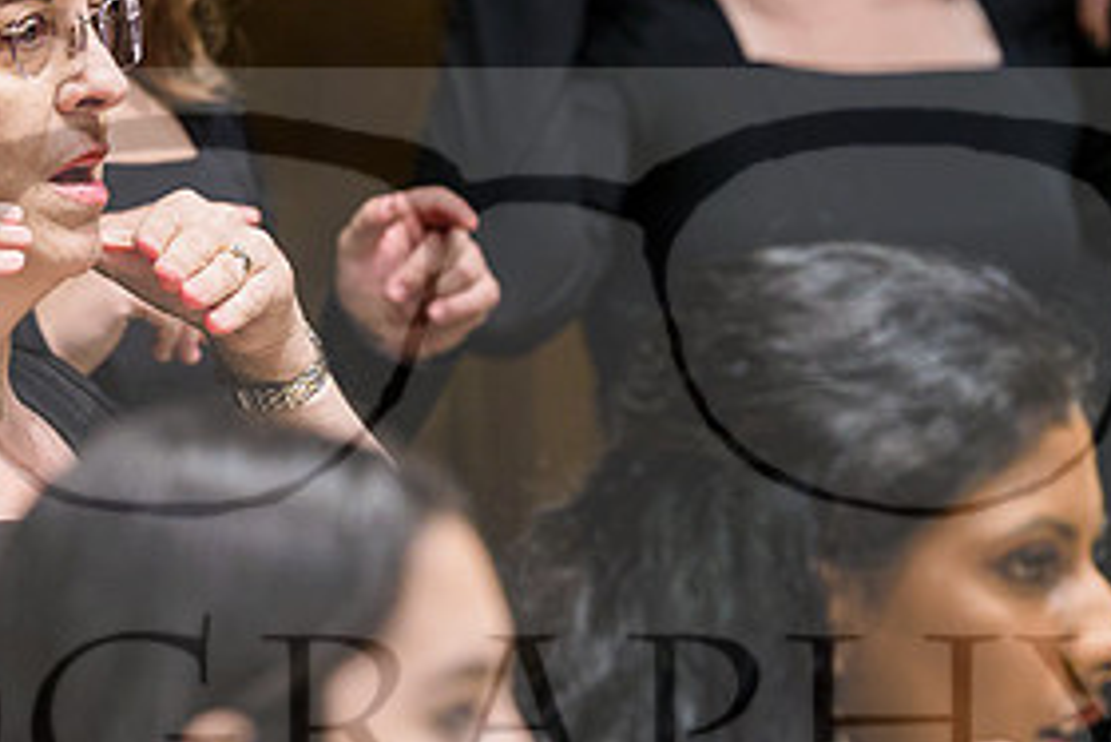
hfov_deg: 5.0
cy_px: 244
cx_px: 95
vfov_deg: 3.3
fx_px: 12783
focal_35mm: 414
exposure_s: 1/320
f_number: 4.5
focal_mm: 200
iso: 1600
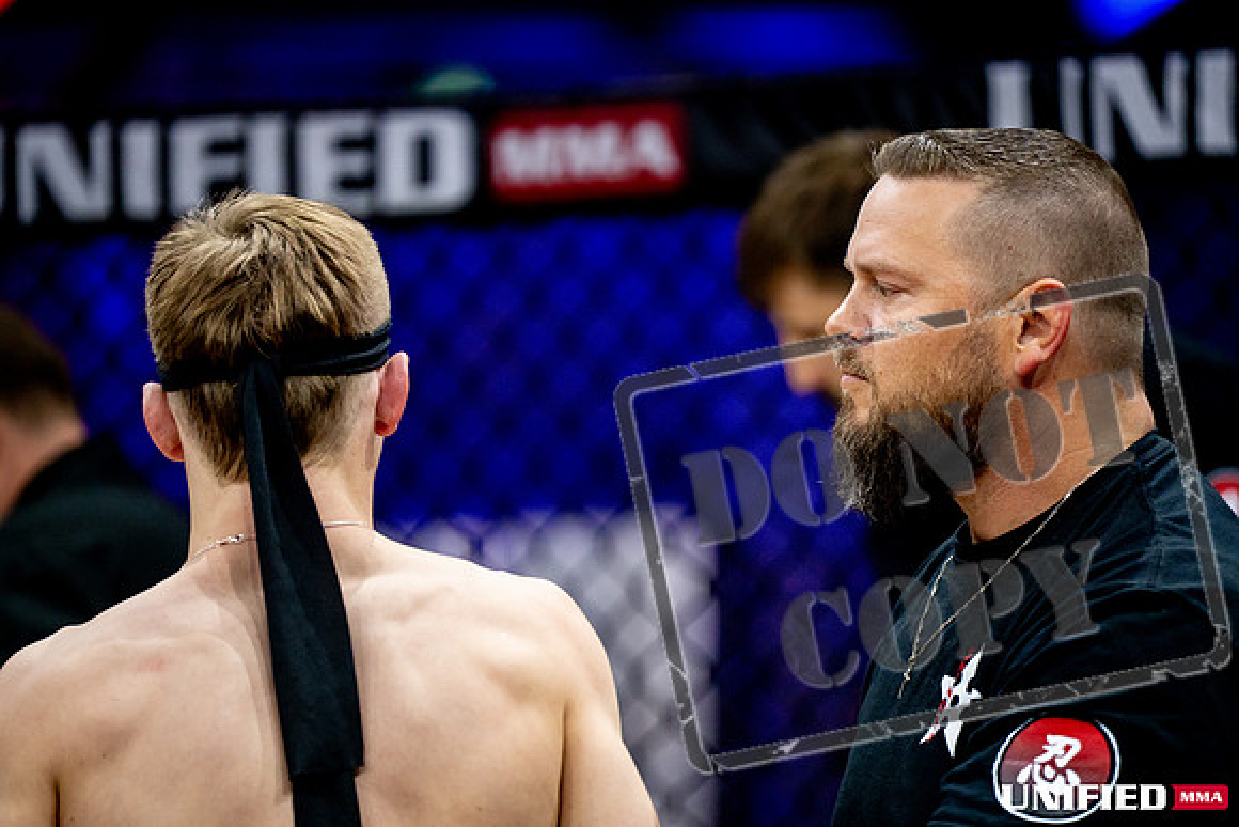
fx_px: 6885
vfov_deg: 6.9
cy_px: 414
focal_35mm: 200
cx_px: 620
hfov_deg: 10.3
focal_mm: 200
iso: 4000
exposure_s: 1/1250
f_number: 2.8
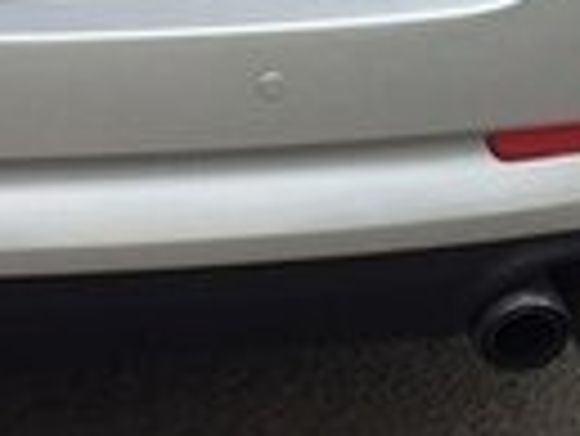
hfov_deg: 13.3
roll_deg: -2.1
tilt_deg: -13.8
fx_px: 2482
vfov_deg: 9.4
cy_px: -425
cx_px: 112
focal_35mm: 148
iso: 40
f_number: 2.2
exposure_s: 1/100
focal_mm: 4.15
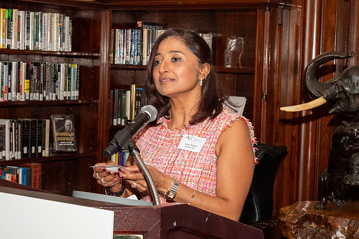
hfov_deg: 24.2
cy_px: 120
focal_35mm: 84
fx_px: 838
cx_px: 180
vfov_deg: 16.3
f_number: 10
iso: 4000
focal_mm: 56
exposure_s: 1/160
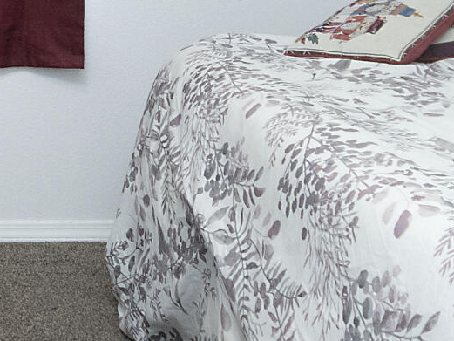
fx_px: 1089
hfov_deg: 22.2
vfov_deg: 17.4
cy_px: -1
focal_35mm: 83
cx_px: -50
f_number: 7.1
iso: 1000
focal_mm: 10
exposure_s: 1/40
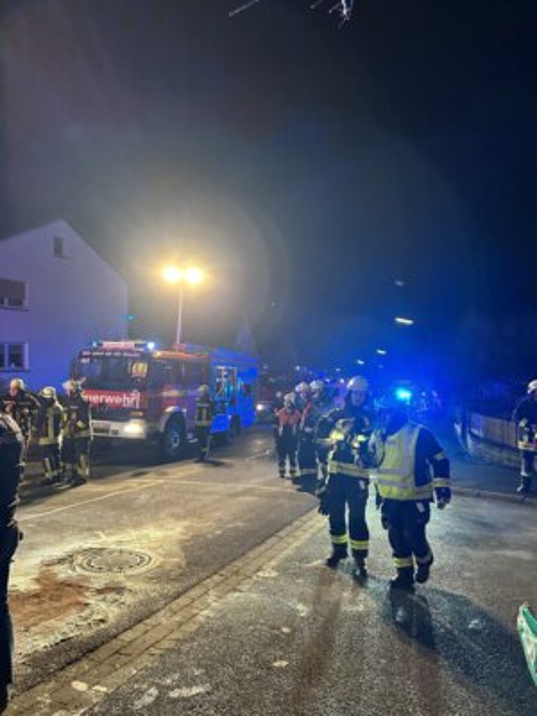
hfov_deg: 53.1
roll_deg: -0.2
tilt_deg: +0.1
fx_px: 538
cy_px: 358
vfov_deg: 67.3
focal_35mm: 26
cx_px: 268
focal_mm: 5.7
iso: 500
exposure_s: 1/51
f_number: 1.5
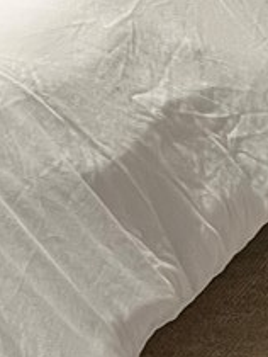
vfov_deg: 9.8
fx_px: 2040
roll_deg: +4.1
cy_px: -85
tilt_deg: -17.5
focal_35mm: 198
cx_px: 621
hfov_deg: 7.1
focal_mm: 5.7
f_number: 1.5
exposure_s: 1/60
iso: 125
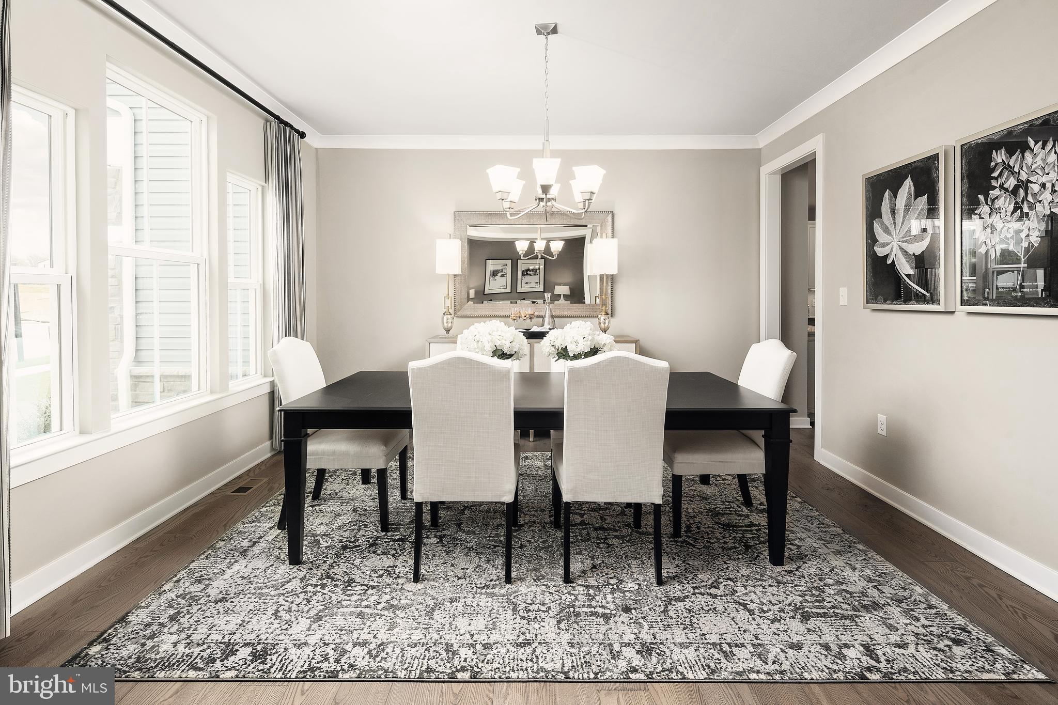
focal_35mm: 17
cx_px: 529
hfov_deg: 93.3
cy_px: 352
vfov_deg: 70.4
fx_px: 500
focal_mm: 17
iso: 500
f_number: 10
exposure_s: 1/100
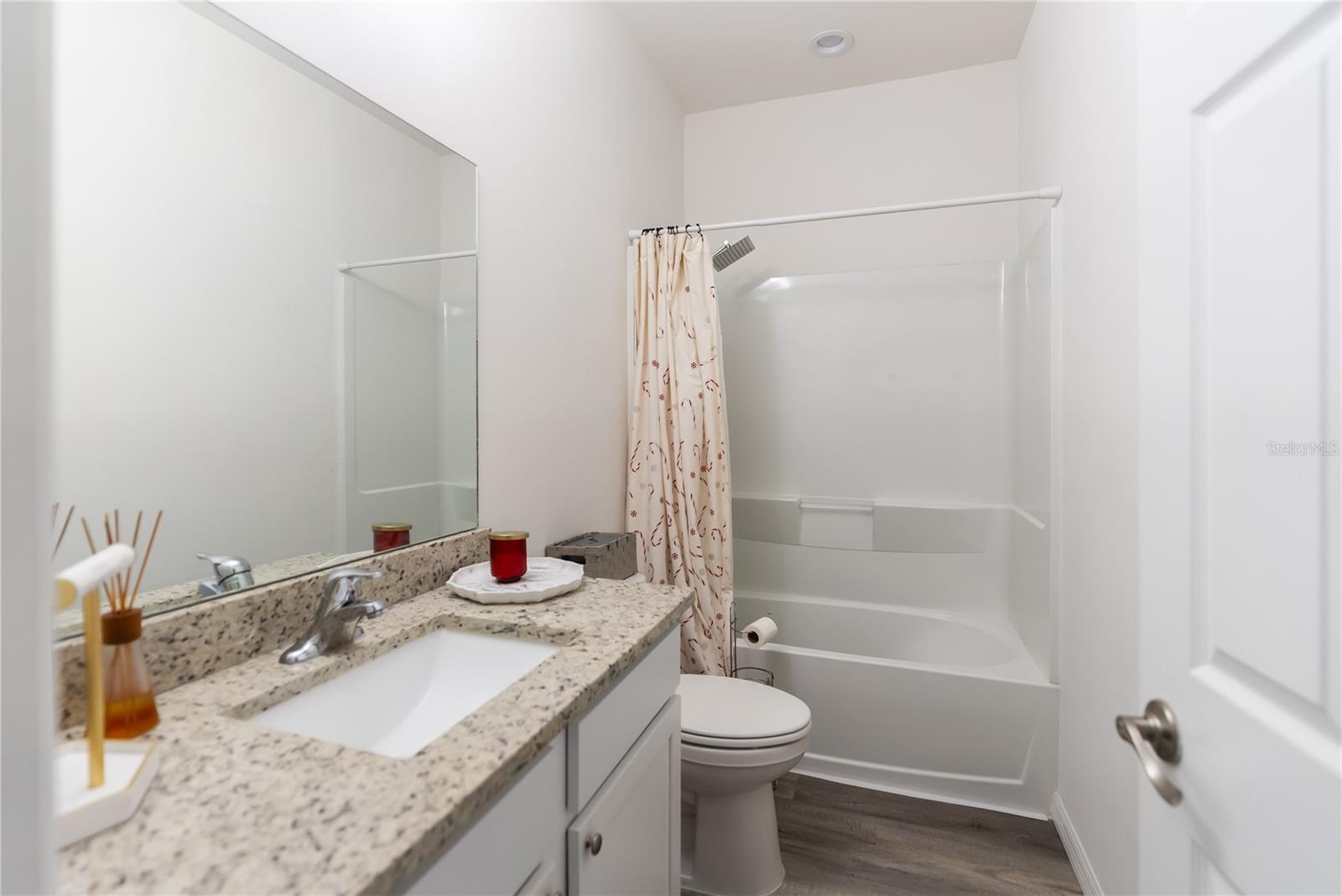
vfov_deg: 73.8
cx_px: 671
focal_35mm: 16
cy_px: 448
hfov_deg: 96.7
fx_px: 597
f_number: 2.8
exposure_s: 1/125
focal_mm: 16
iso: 400
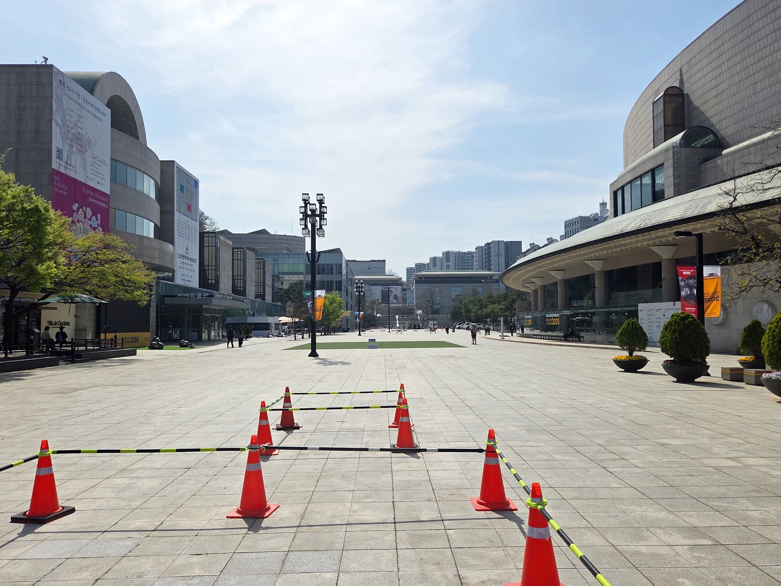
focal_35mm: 23
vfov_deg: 58.9
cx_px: 390
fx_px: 519
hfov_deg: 73.9
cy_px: 293
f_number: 1.8
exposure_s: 1/7891
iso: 50
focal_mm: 5.4
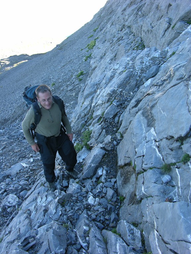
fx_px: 257
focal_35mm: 35
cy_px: 127
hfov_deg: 40.7
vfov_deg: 52.6
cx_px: 96
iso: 50
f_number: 3.2
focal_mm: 8.9
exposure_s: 1/57
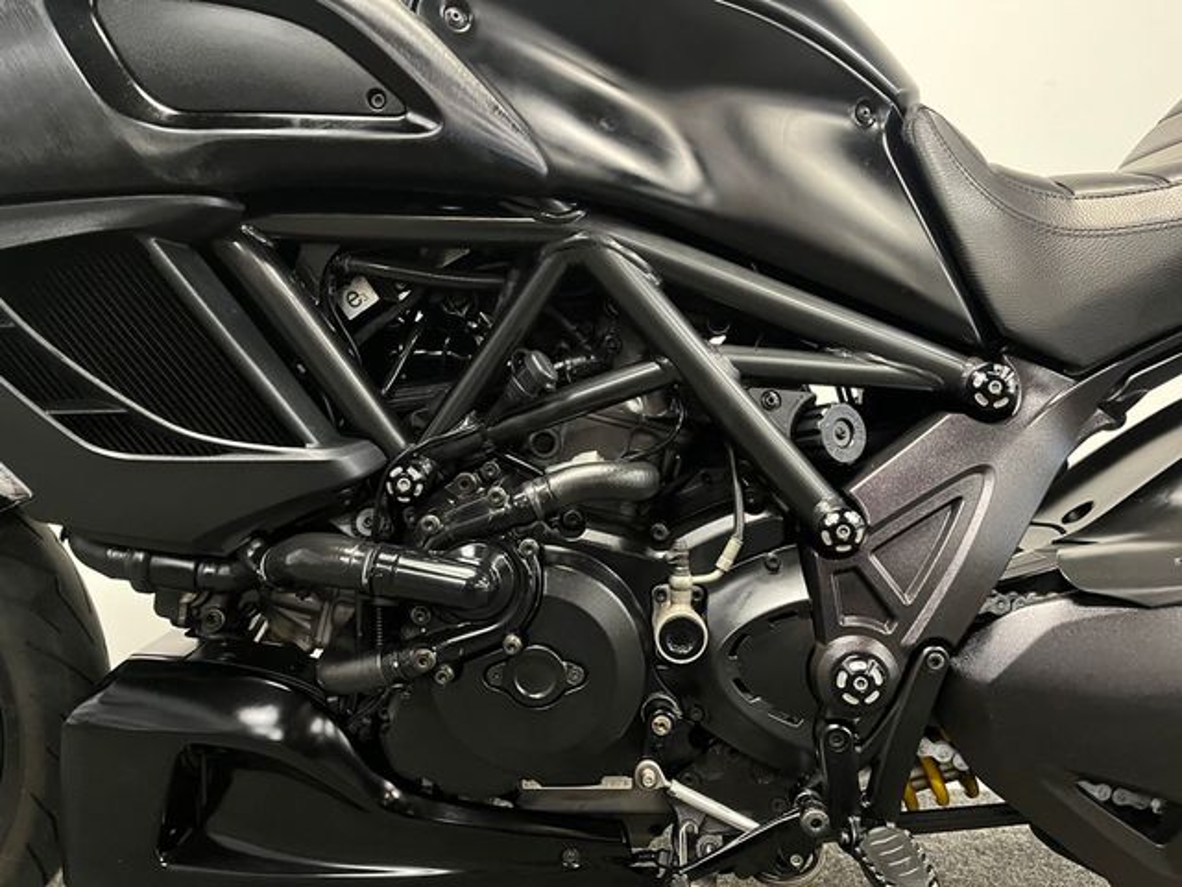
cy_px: 444
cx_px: 591
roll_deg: +0.8
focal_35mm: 26
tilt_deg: -0.2
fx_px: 888
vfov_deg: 53.1
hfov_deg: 67.3
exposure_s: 1/25
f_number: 1.6
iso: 500
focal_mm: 5.1
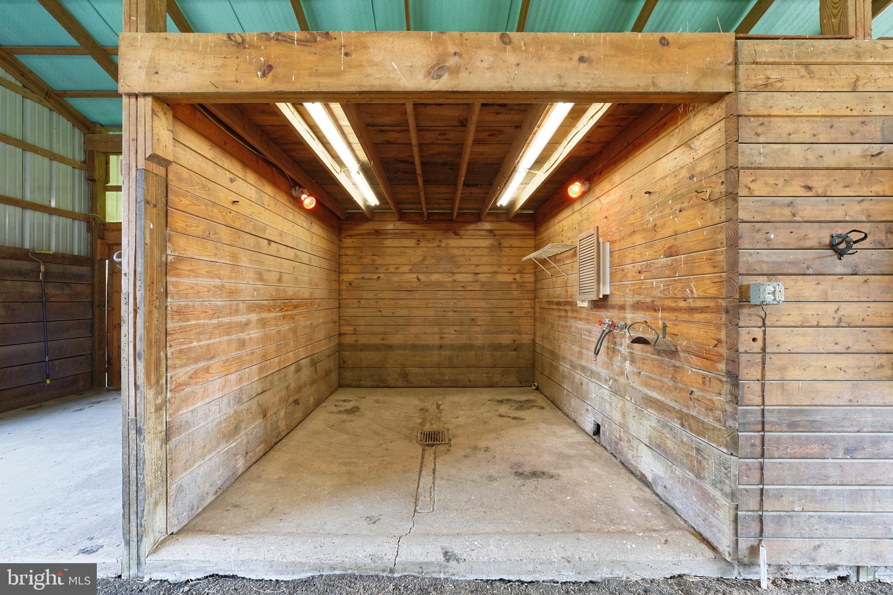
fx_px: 347
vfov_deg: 81.2
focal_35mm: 14
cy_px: 298
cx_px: 446
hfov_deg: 104.2
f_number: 13
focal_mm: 14
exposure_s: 1/4
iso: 400
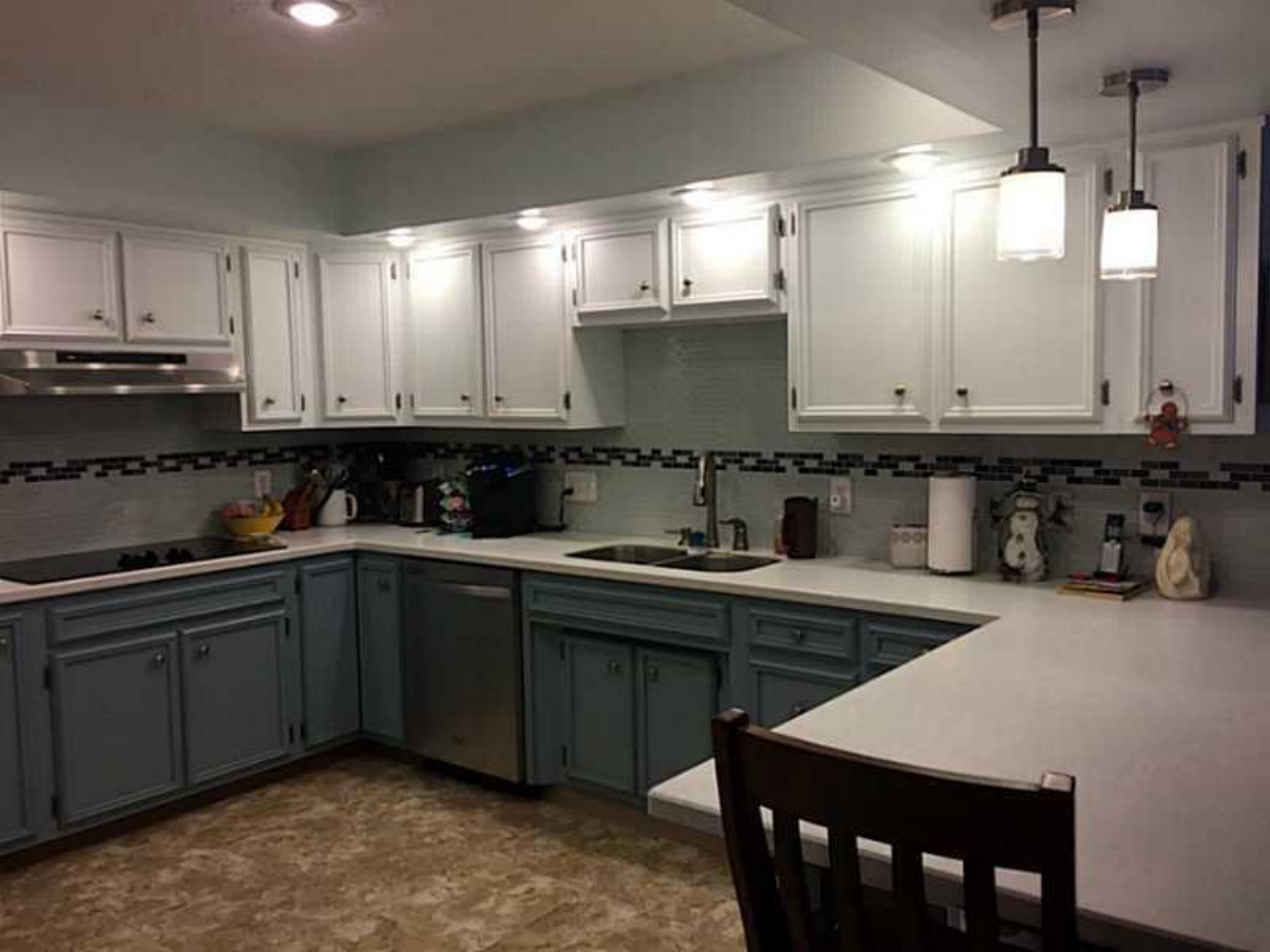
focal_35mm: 29
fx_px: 1064
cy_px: 476
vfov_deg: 48.2
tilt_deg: -5.3
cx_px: 635
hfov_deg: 61.7
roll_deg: +0.1
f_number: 2.2
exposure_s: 1/40
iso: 40
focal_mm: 4.15
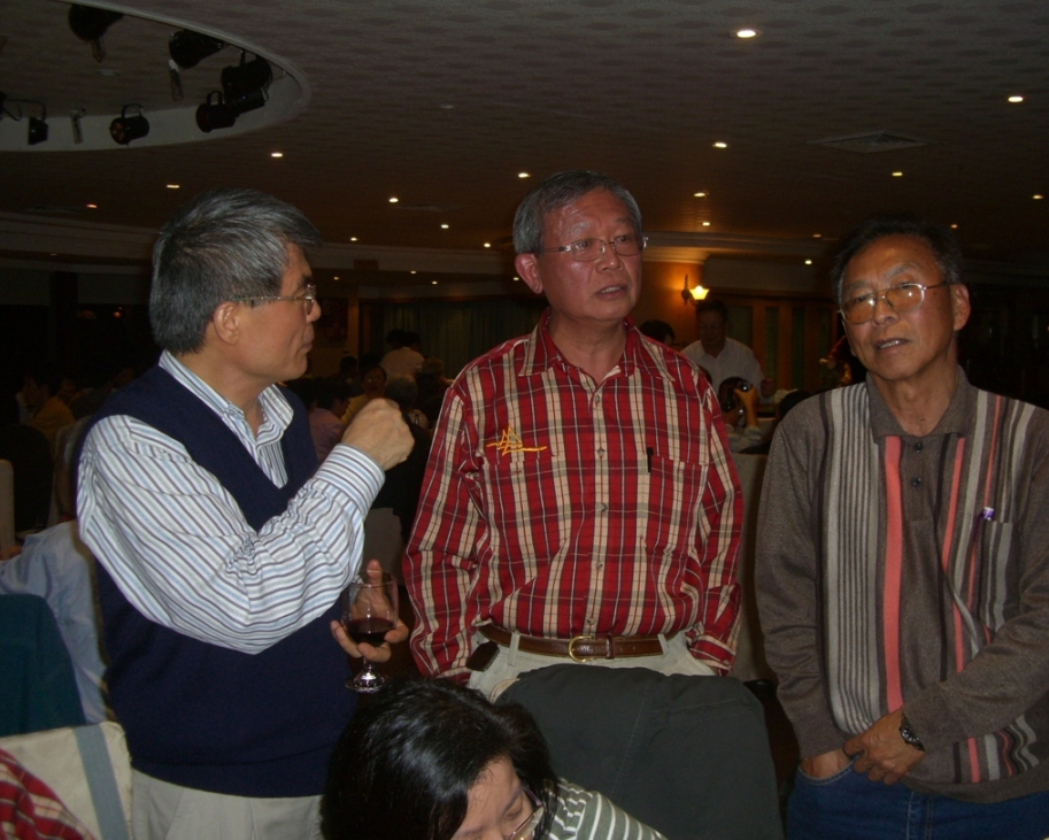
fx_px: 1242
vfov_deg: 37.4
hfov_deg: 45.8
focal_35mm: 40
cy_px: 419
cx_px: 538
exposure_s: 1/60
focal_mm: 7.9
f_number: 2.8
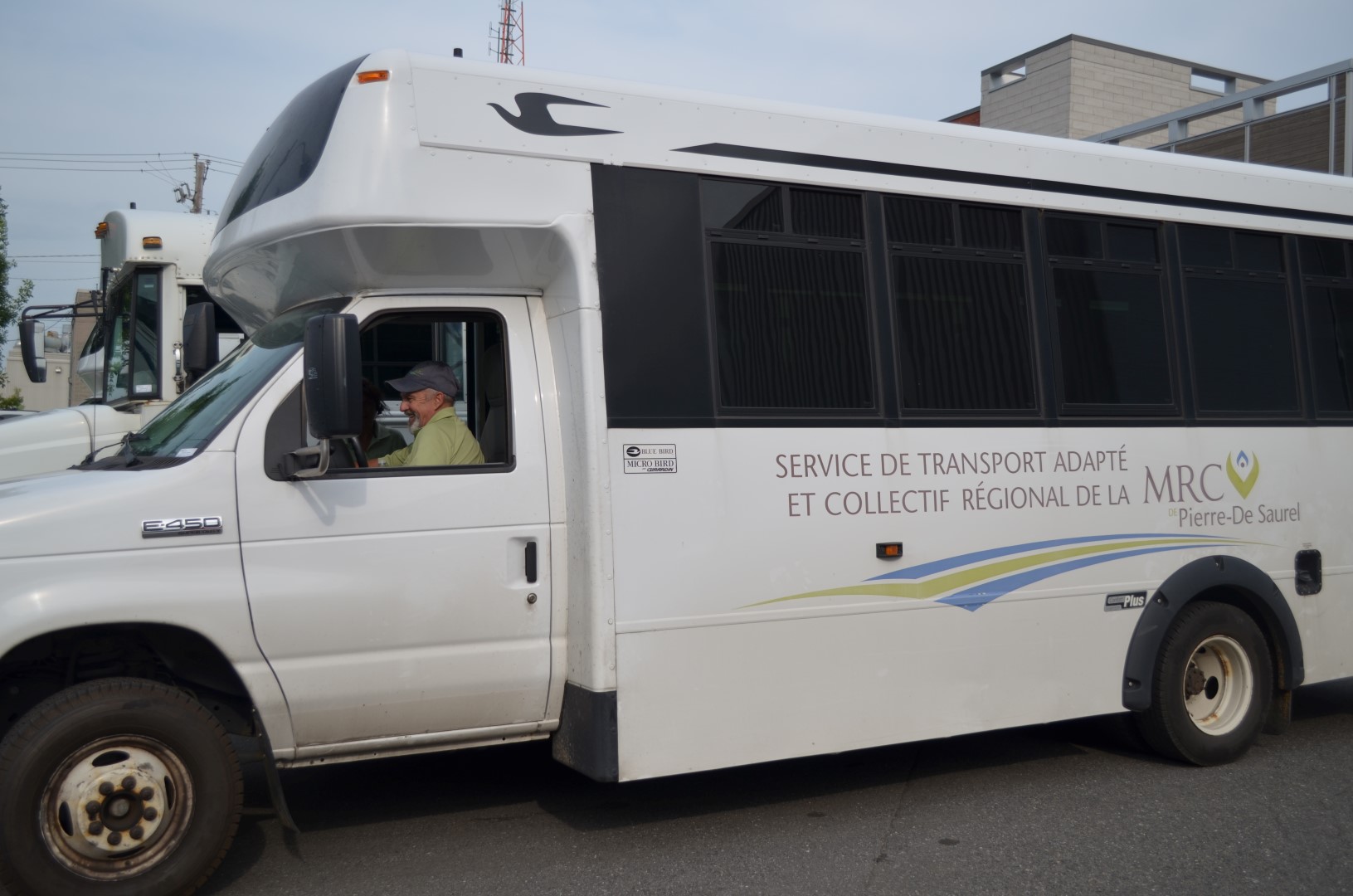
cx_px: 676
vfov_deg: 36.7
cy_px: 448
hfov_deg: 53.2
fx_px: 1350
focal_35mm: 36
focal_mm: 24
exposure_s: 1/800
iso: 100
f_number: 4
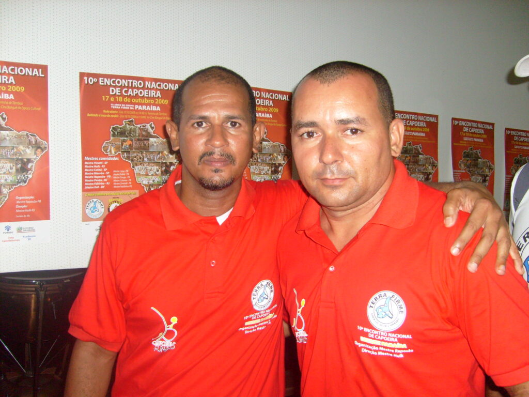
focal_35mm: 35
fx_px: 535
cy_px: 198
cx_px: 264
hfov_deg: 52.6
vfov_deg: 40.7
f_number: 2.8
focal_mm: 5.8
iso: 100
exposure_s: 1/45
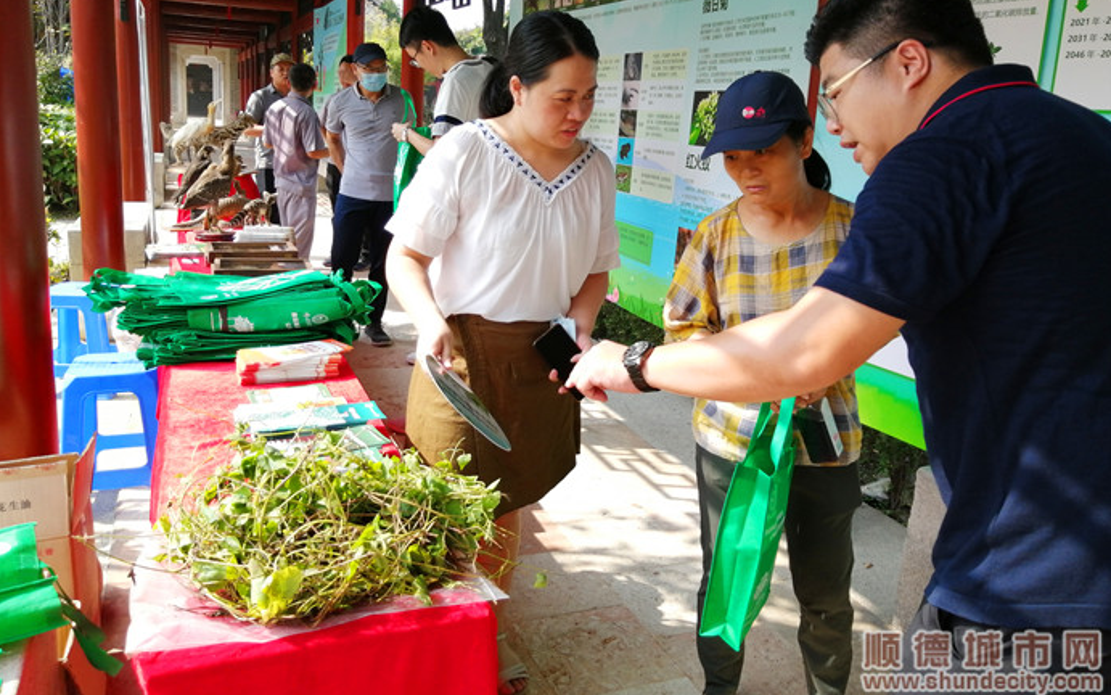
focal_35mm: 29
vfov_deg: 43.0
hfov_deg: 64.6
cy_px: 295
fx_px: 878
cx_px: 560
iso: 50
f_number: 1.8
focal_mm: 3.62
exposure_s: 1/323
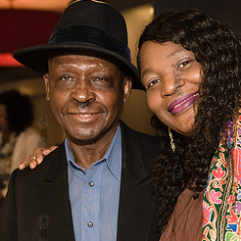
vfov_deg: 18.1
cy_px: 192
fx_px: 748
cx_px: 153
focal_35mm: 95
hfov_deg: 18.3
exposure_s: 1/320
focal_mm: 42
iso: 1250
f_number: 3.5
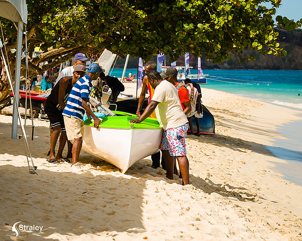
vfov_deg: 9.2
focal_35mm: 167
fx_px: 1492
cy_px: 180
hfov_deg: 11.5
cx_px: 76
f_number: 6.3
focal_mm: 99
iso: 64
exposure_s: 1/320
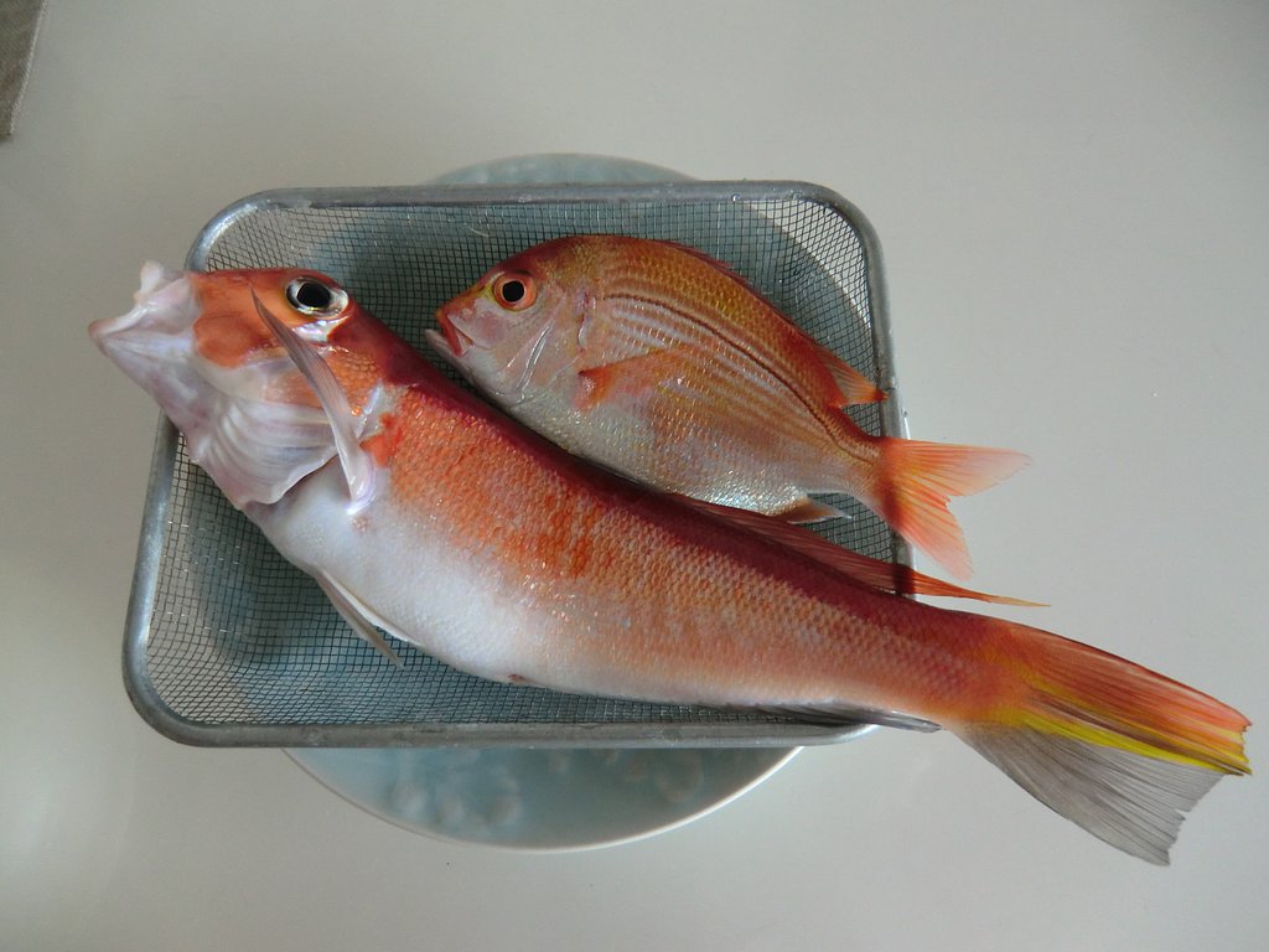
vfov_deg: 56.8
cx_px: 634
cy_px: 476
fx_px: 880
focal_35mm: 24
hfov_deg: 71.6
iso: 160
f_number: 3.2
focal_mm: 4.3
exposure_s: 1/60
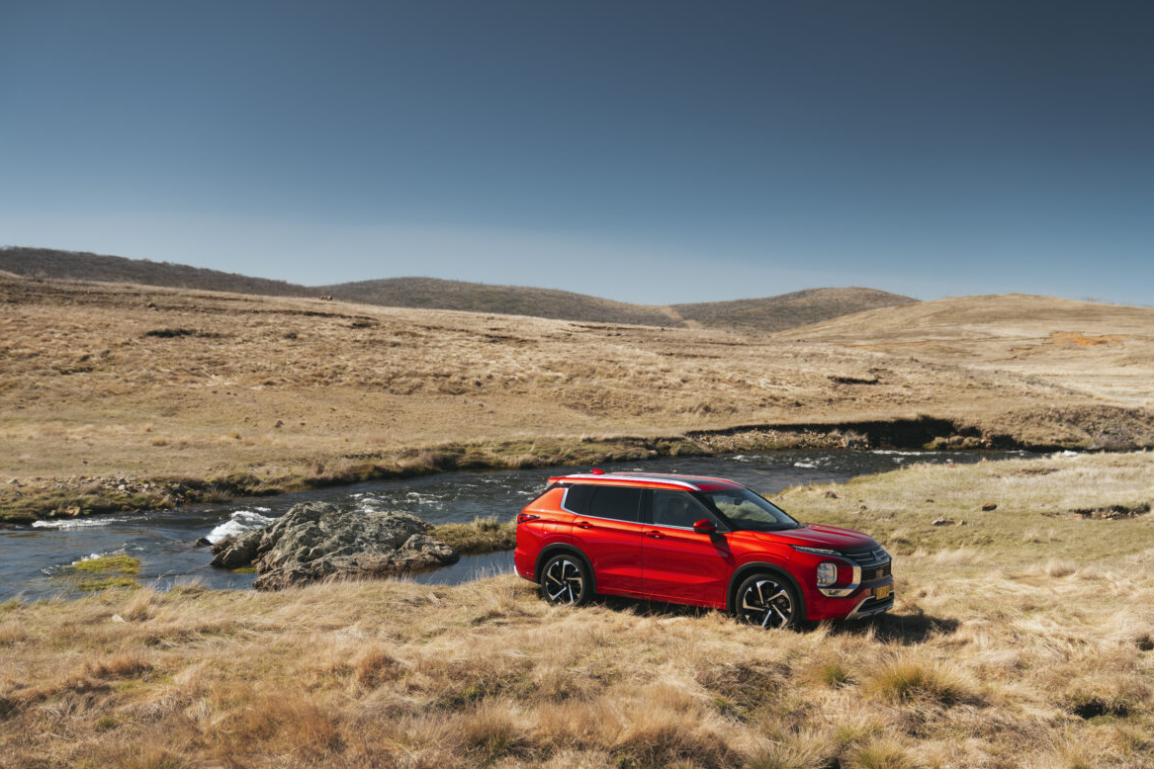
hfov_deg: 53.1
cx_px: 575
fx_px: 1154
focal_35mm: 36
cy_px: 394
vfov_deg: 36.9
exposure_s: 1/500
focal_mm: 35
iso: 100
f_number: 2.8
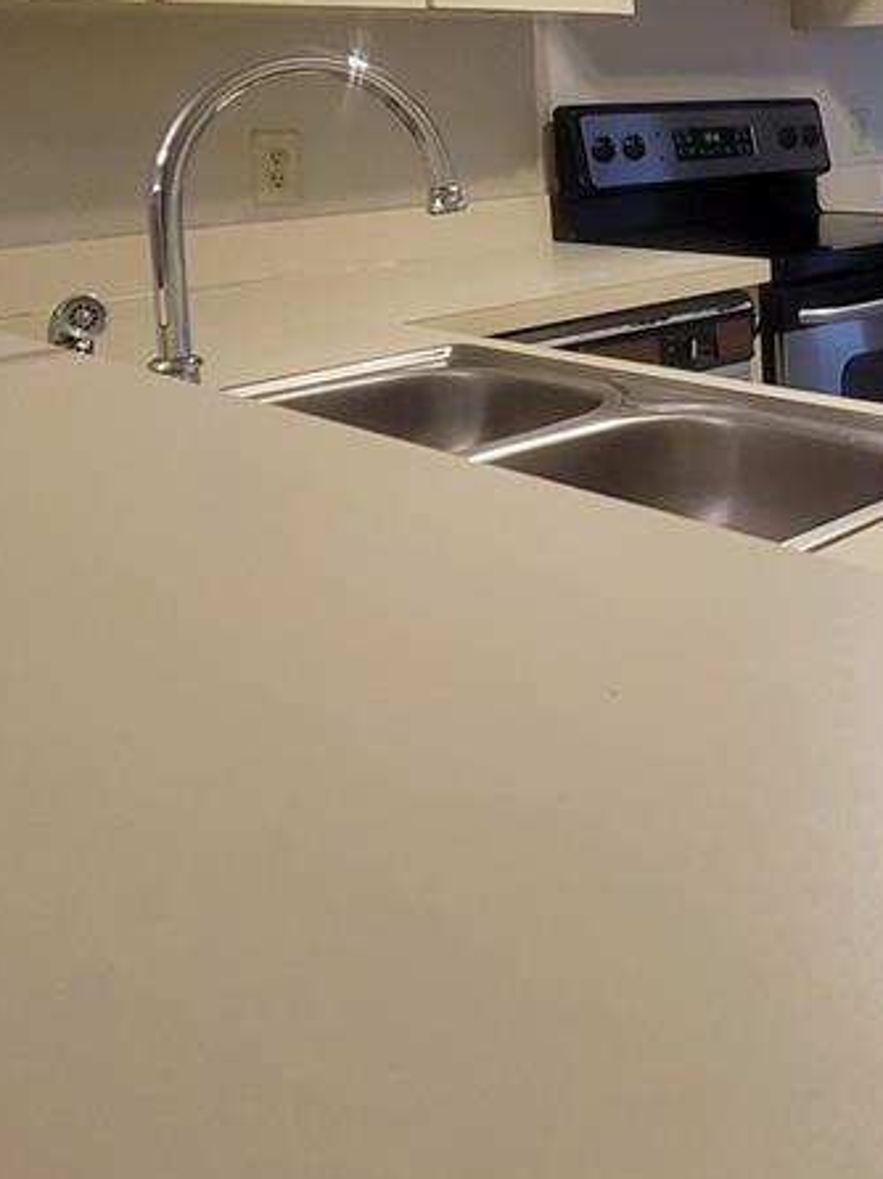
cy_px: 301
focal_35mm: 35
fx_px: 1192
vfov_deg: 50.6
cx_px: 880
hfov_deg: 36.6
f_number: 2.2
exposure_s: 1/60.2
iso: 320
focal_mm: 2.2
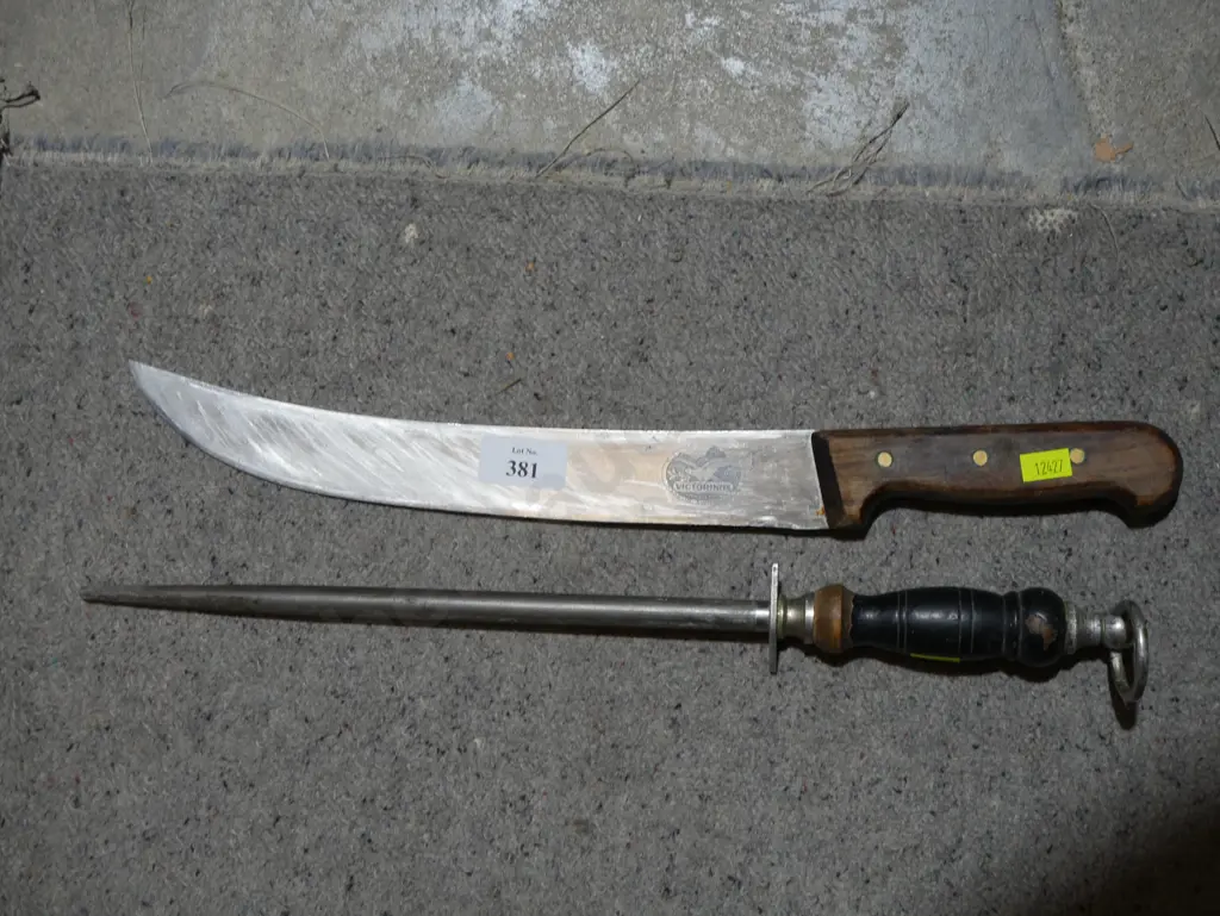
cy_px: 458
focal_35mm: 52
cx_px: 610
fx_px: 1834
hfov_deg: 36.8
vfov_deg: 28.1
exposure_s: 1/60
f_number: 5.3
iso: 320
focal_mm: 26
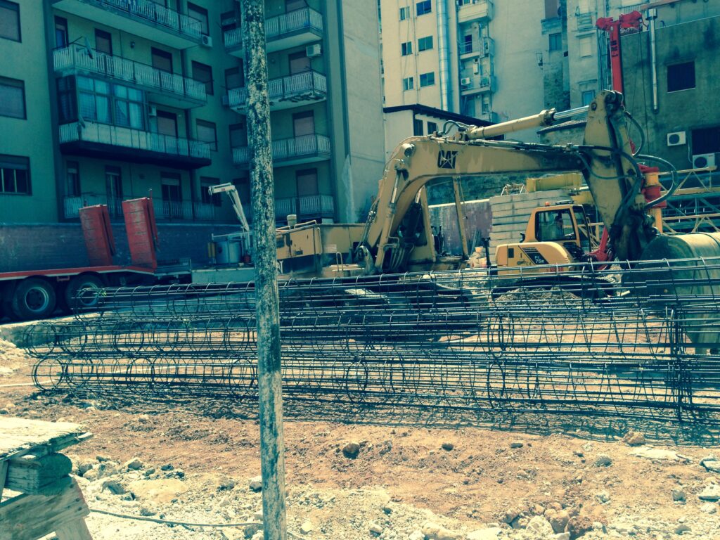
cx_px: 360
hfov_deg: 55.4
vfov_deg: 42.9
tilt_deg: +0.2
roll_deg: +2.3
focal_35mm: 33
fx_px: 686
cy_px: 270
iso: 50
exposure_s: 1/695
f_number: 2.4
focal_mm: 4.12
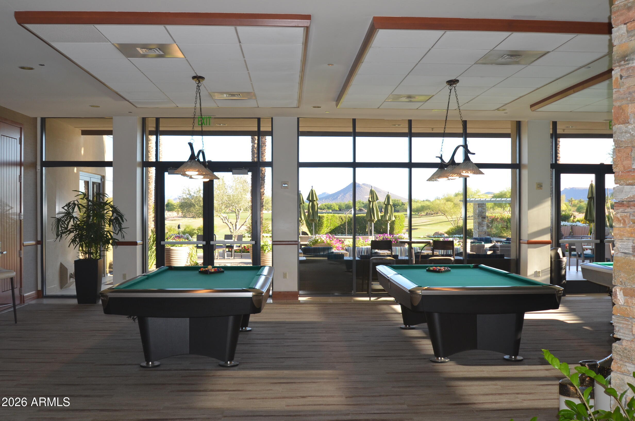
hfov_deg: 53.2
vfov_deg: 36.7
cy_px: 210
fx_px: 634
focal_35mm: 36
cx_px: 318
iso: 360
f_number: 4.5
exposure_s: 1/125
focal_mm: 24
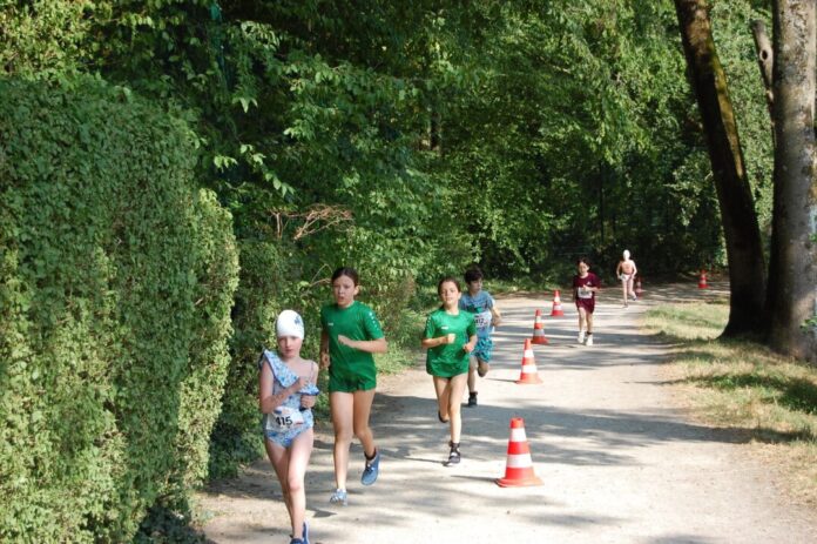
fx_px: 1565
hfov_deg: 29.3
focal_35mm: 69
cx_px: 408
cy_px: 272
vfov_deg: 19.7
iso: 450
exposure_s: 1/500
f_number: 5.3
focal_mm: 46
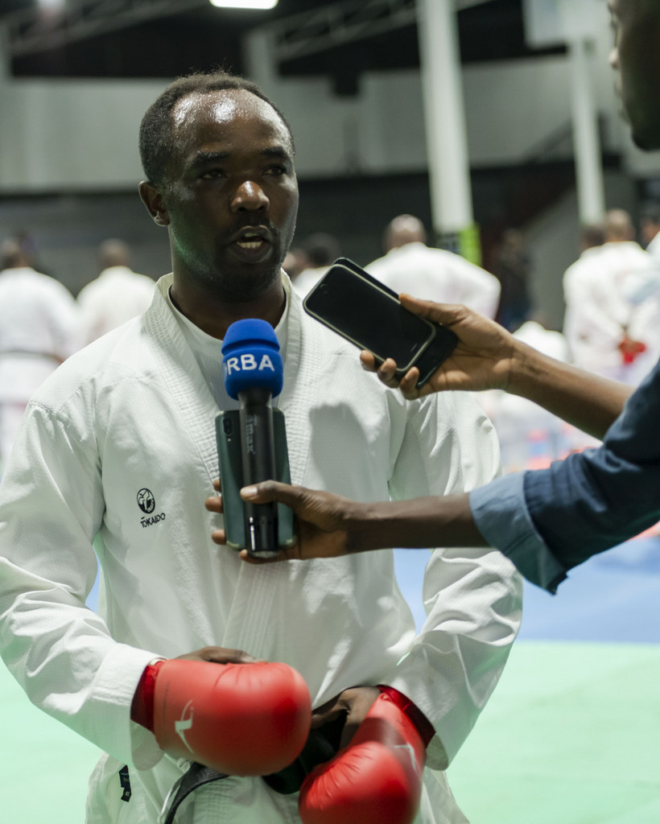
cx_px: 219
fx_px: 2403
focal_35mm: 98
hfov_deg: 15.6
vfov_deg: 19.5
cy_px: 412
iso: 1600
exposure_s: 1/80
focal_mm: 70
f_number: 2.8
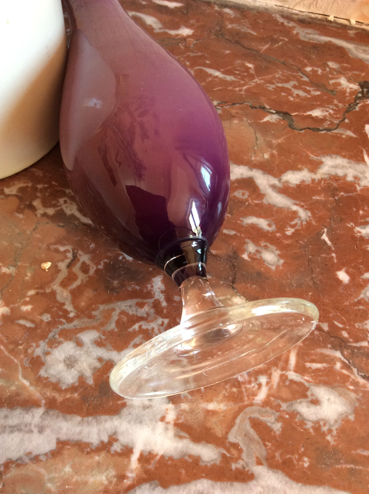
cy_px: 247
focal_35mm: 32
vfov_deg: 56.9
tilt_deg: -61.8
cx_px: 184
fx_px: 456
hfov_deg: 44.1
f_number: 2.4
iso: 80
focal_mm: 3.3
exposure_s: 1/25
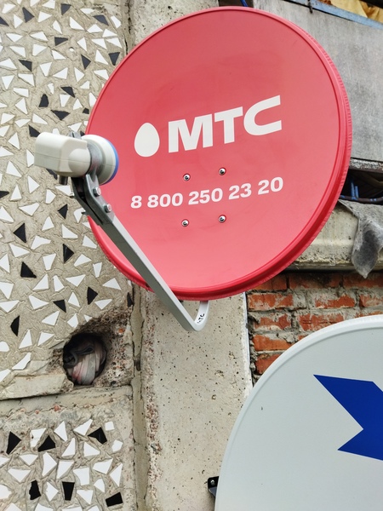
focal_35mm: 27
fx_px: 398
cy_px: 256
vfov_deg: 65.3
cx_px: 192
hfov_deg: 51.4
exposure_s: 1/484
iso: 100
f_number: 1.79
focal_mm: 4.71
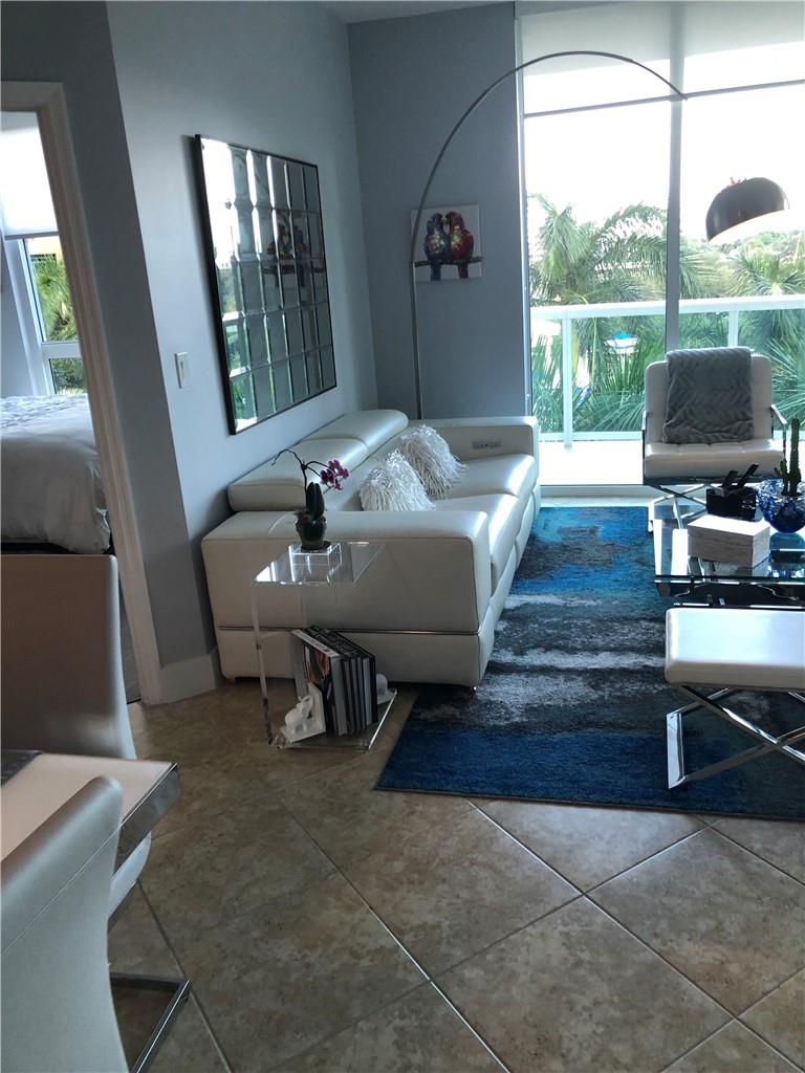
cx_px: 402
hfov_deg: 49.7
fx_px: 868
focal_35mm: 28
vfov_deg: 63.4
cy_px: 536
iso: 25
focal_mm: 4
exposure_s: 1/40
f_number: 1.8
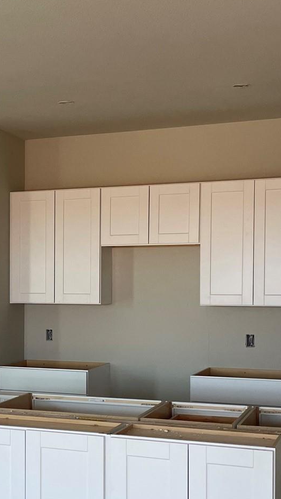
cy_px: 317
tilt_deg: -2.6
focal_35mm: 62
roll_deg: +0.4
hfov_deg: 18.8
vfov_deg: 33.6
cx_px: -6
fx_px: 822
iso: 100
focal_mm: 4.2
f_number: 1.6
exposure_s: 1/121
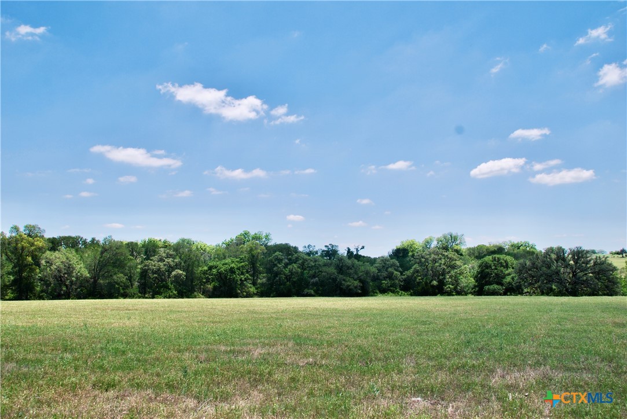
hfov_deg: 57.2
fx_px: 575
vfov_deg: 40.0
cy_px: 210
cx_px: 314
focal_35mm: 33
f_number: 8
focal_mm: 22
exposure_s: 1/250
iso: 100
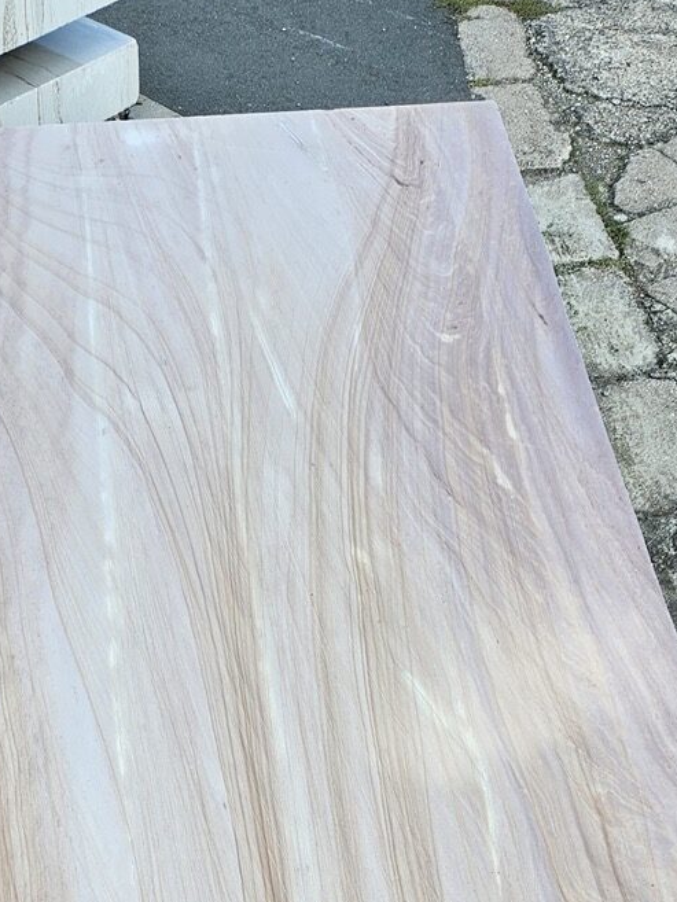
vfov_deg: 29.7
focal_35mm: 56
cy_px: 1065
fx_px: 1460
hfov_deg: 25.5
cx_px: 104
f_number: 1.8
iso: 25
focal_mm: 5.4
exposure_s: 1/362
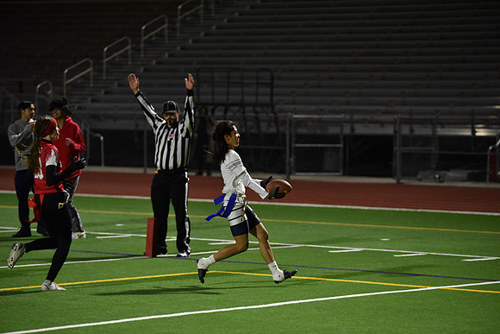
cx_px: 250
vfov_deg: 8.9
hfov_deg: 13.2
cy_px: 167
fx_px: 2153
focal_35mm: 155
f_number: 2.8
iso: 4000
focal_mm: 155
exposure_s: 1/640
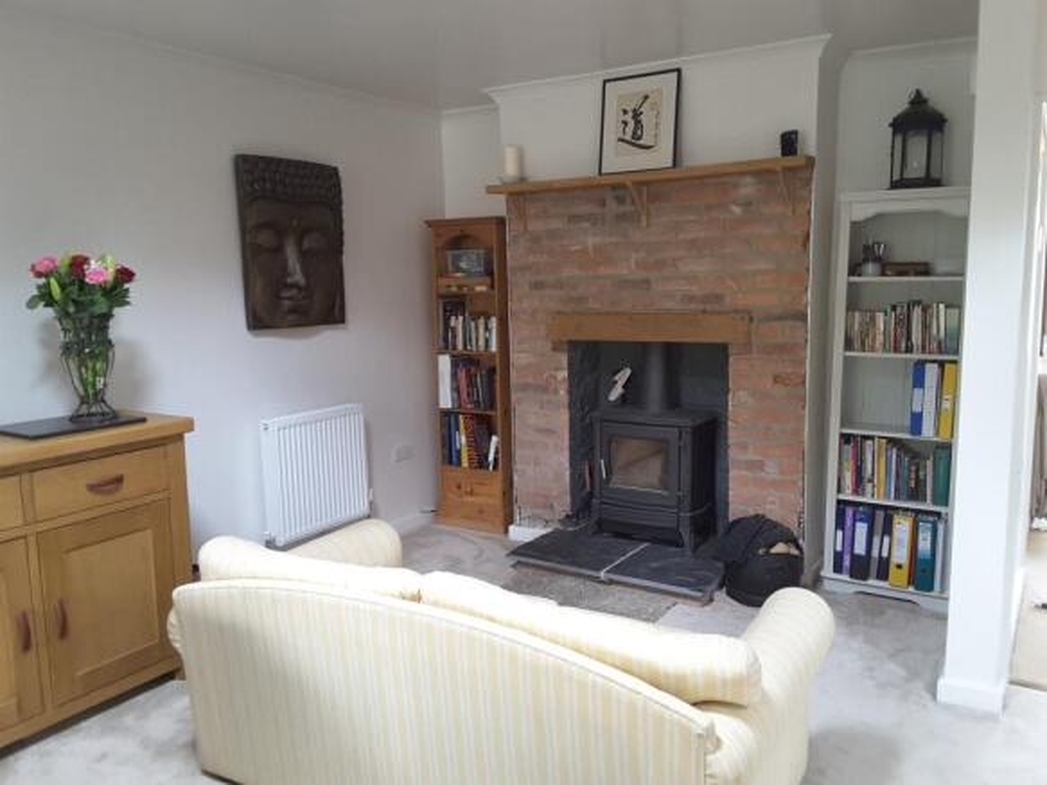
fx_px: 937
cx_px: 524
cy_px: 392
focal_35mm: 31
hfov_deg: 58.4
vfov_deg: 45.4
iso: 160
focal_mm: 2.9
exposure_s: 1/25
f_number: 1.9
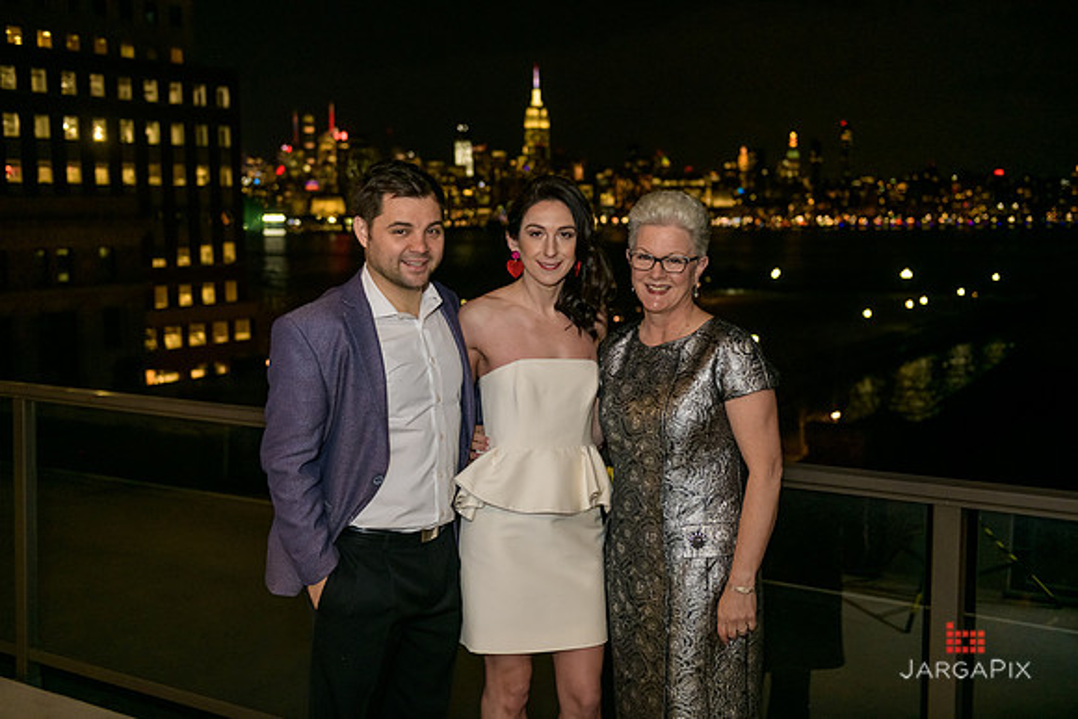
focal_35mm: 42
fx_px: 1258
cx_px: 539
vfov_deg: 31.9
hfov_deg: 46.4
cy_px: 360
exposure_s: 1/125
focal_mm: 42
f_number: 3.2
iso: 1600
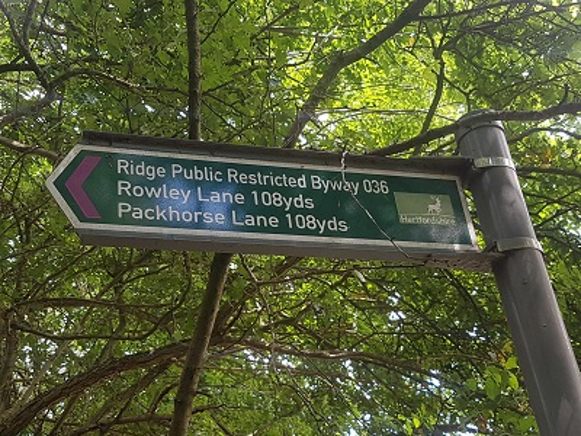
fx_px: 436
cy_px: 218
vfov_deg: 53.1
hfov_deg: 67.3
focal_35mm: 26
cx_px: 290
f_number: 1.7
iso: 50
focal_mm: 4.2
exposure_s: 1/181
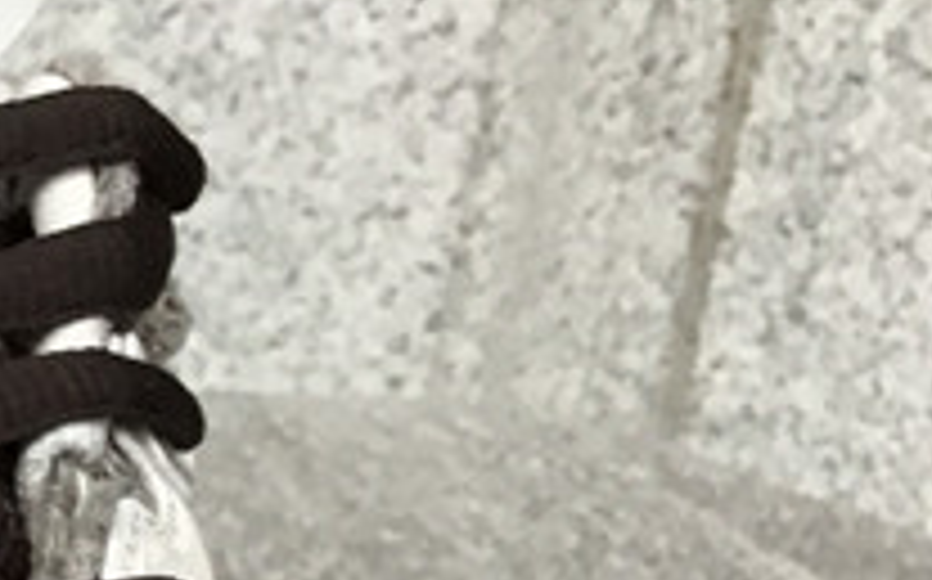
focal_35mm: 143
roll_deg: -1.9
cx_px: -896
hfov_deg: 12.9
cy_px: 1059
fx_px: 3629
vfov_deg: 8.8
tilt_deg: -22.3
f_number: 2.4
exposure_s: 1/33
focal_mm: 3.3
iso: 32
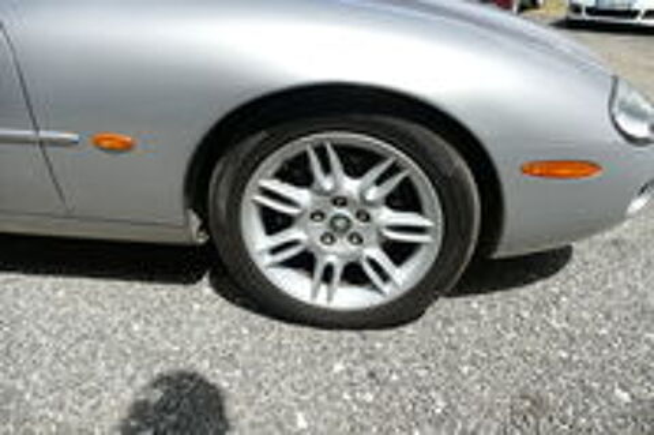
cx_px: 327
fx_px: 454
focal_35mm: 25
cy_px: 218
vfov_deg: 51.2
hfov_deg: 71.6
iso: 125
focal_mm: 9.12
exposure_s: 1/2000
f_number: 3.2
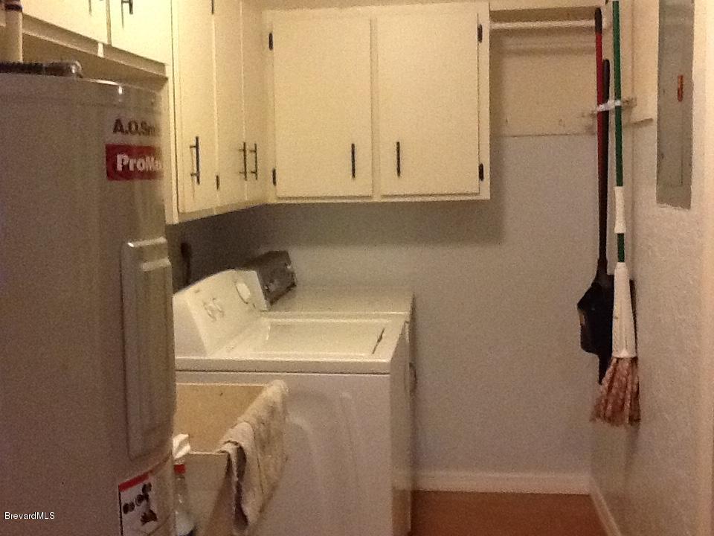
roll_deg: +0.8
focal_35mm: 44
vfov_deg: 32.9
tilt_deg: -6.6
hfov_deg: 42.9
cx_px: 357
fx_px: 908
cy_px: 268
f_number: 2.4
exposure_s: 1/30
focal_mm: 2.03
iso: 320
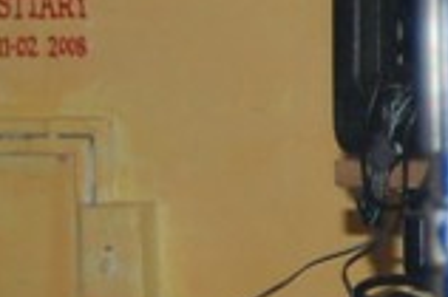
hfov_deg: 4.5
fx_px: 5370
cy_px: 331
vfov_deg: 3.2
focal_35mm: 432
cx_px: 1582
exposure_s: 1/60
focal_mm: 38
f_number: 5
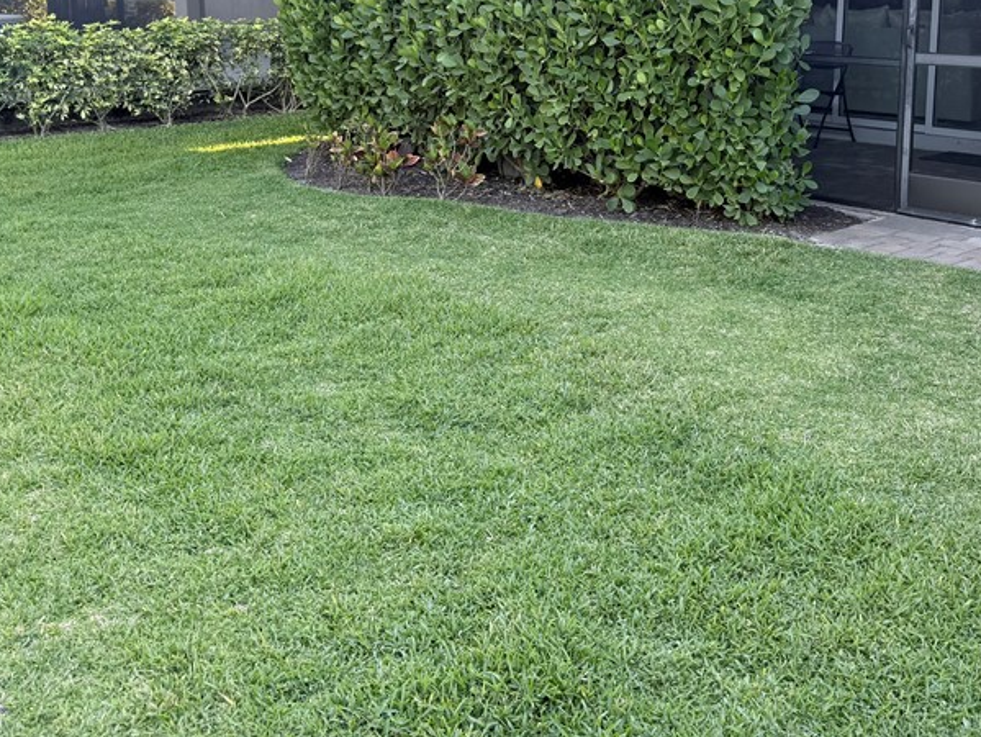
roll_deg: +0.4
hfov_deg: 45.7
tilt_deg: -5.6
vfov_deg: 34.1
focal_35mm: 41
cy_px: 147
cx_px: 516
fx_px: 1163
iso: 80
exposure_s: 1/302
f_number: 1.78
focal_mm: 6.76
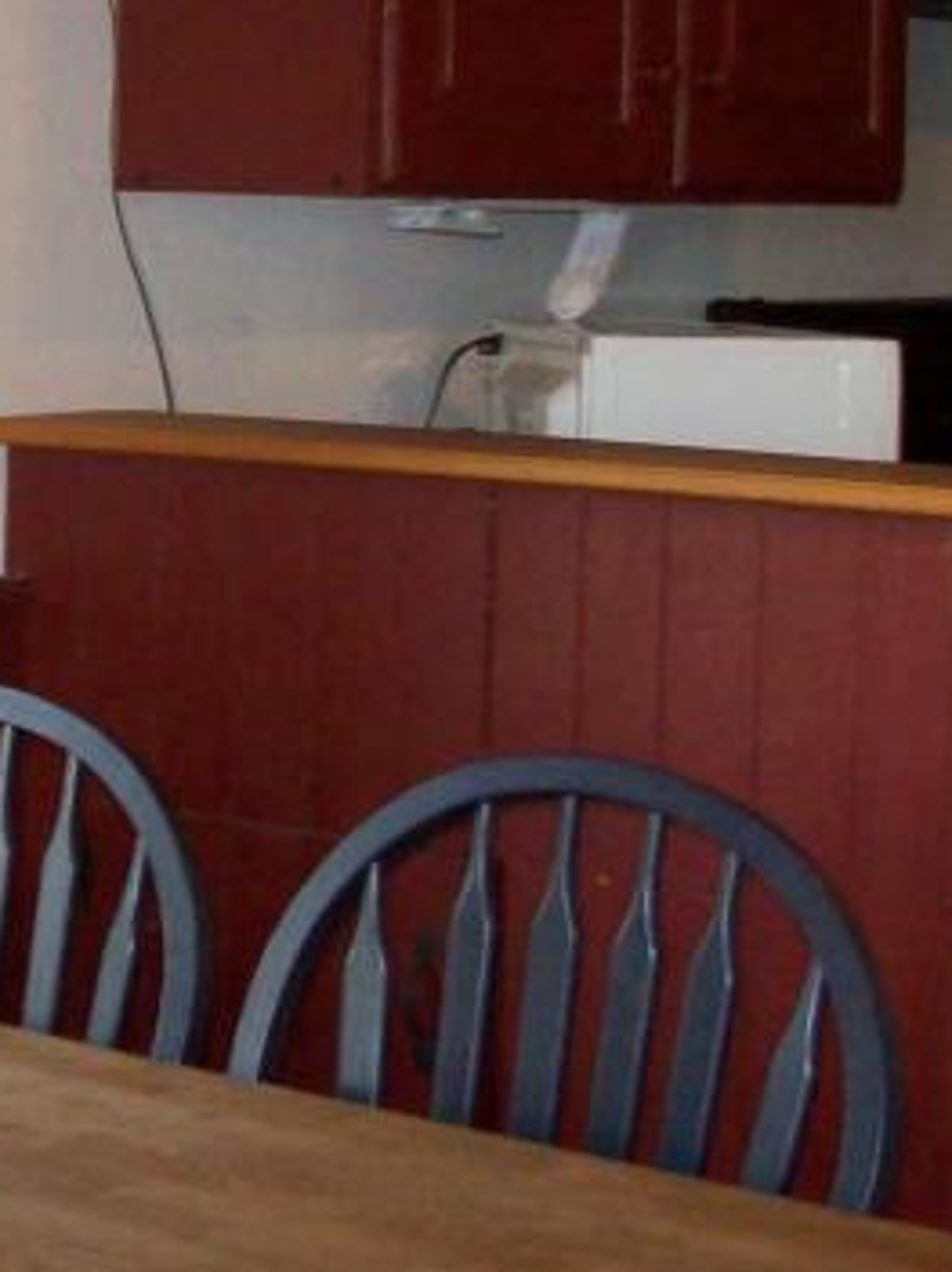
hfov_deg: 13.8
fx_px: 3853
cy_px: 370
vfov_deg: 18.6
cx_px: -103
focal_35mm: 105
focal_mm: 6
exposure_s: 1/64
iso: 200
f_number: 2.7
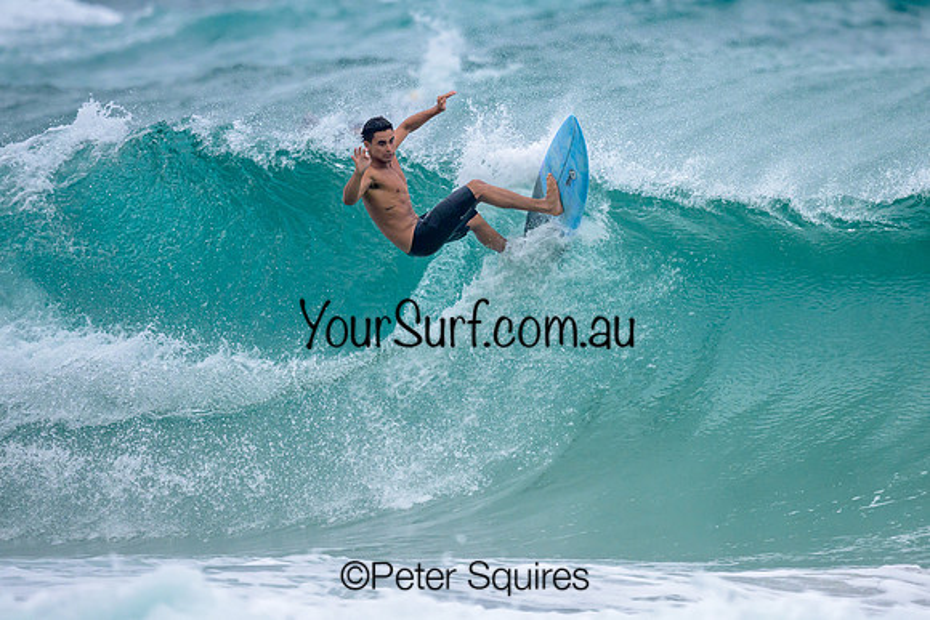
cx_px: 565
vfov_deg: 1.3
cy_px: 309
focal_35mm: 1100
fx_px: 28422
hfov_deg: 1.9
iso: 500
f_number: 6.3
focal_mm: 800
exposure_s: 1/2000
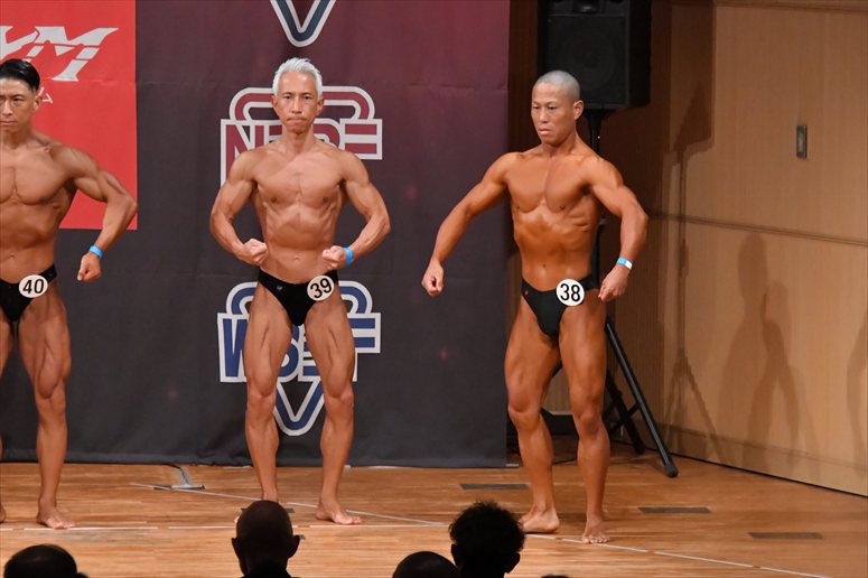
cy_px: 289
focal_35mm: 270
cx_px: 434
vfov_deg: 5.1
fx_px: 6507
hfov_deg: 7.6
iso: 9000
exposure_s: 1/400
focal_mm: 180
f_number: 5.6
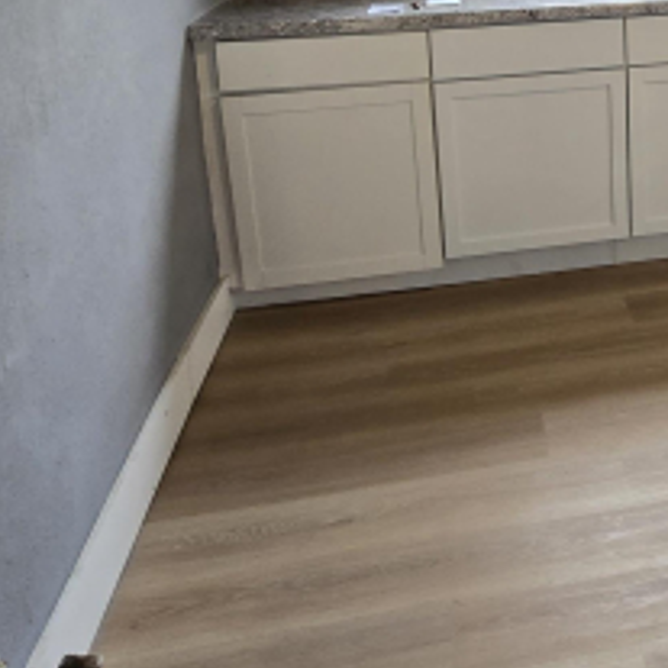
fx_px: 808
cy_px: 52
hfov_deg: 40.5
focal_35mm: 37
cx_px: 634
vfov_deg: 41.0
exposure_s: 1/60
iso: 200
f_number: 2.2
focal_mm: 2.2
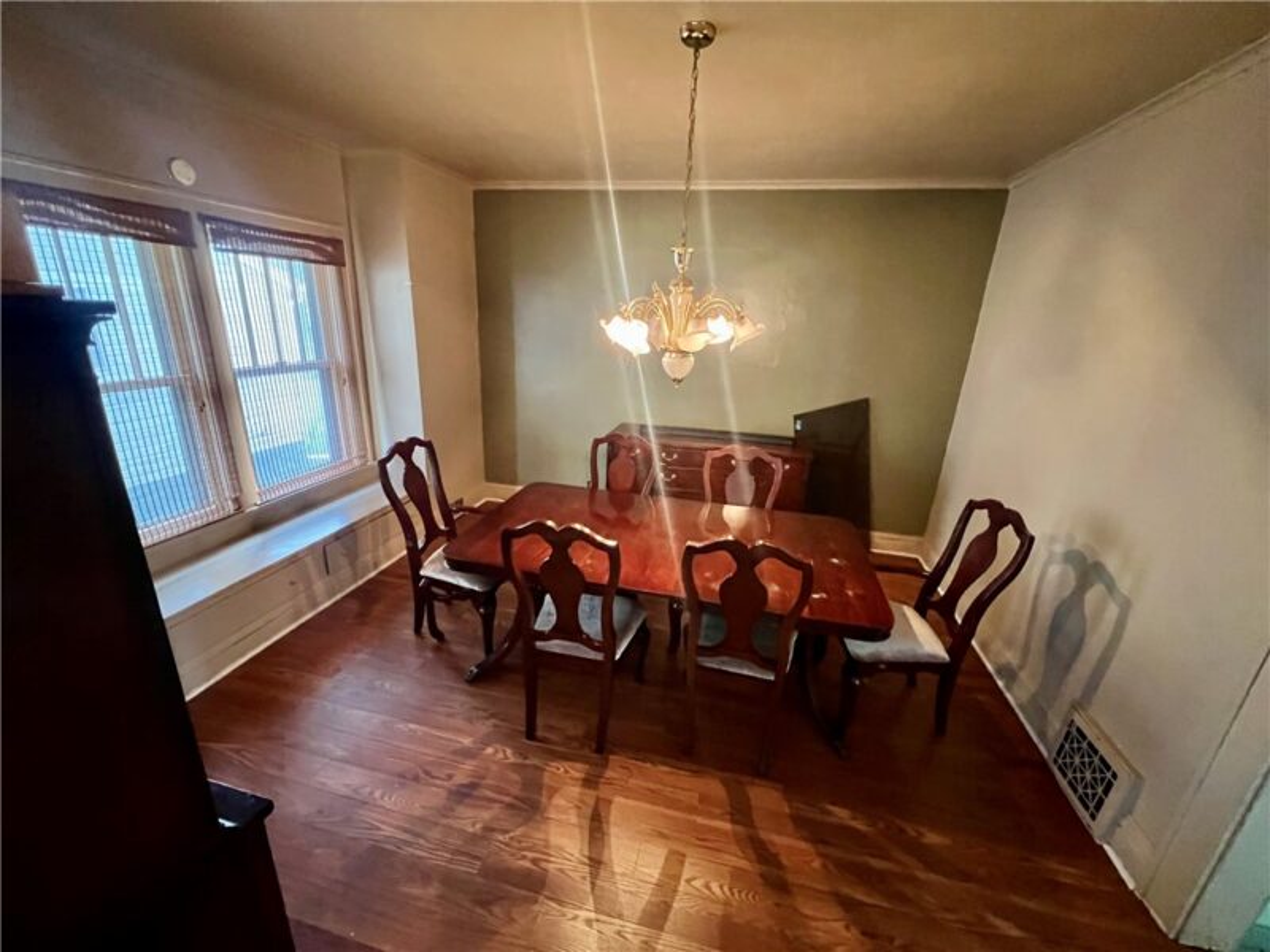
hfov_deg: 106.2
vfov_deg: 89.9
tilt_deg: -18.7
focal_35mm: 13
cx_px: 635
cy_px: 476
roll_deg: -2.1
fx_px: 477
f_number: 1.8
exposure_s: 1/30
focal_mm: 1.57
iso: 1000
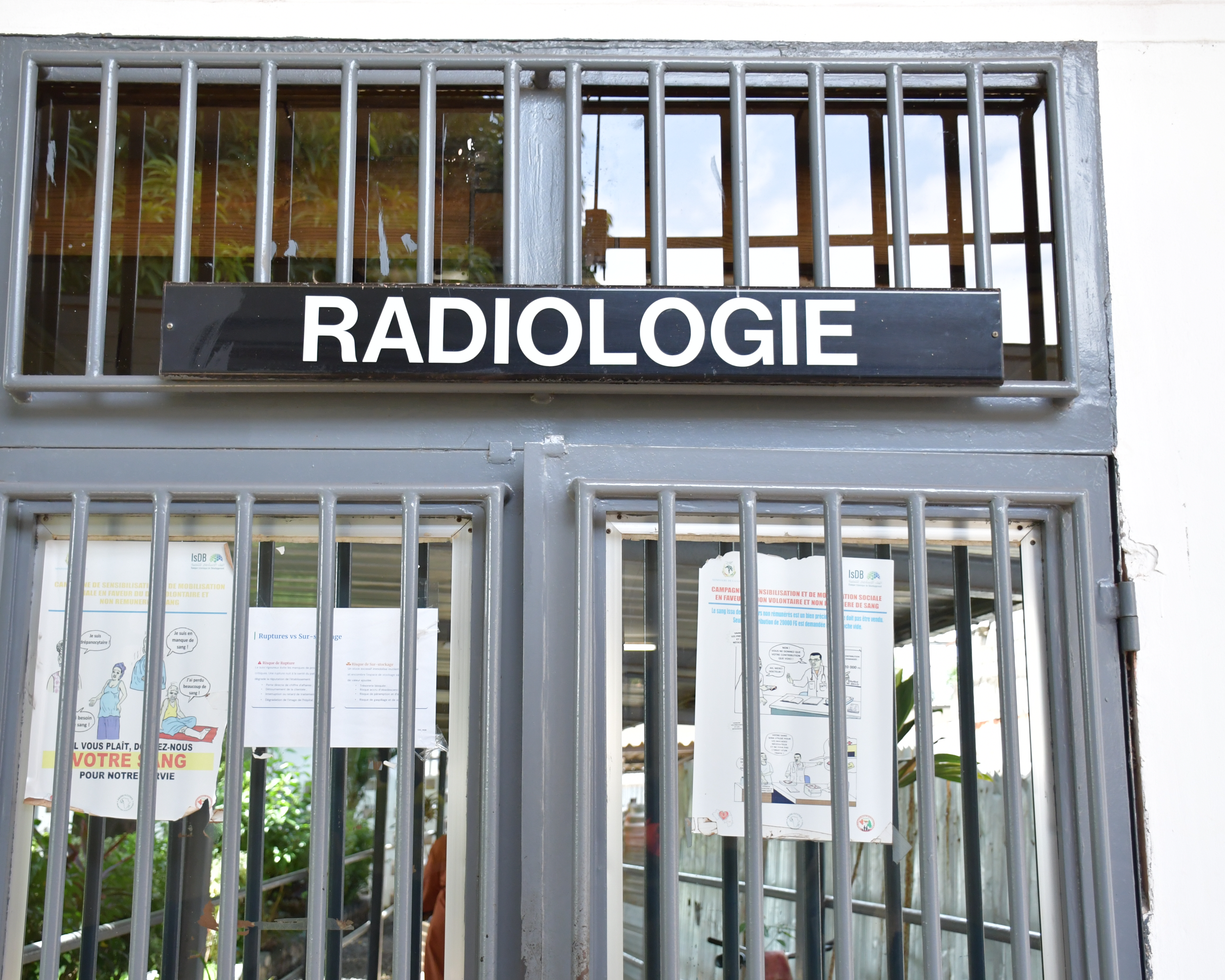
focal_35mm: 44
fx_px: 1595
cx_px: 579
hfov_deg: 42.0
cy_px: 490
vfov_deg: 34.1
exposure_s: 1/320
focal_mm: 26
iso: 1000
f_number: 3.8
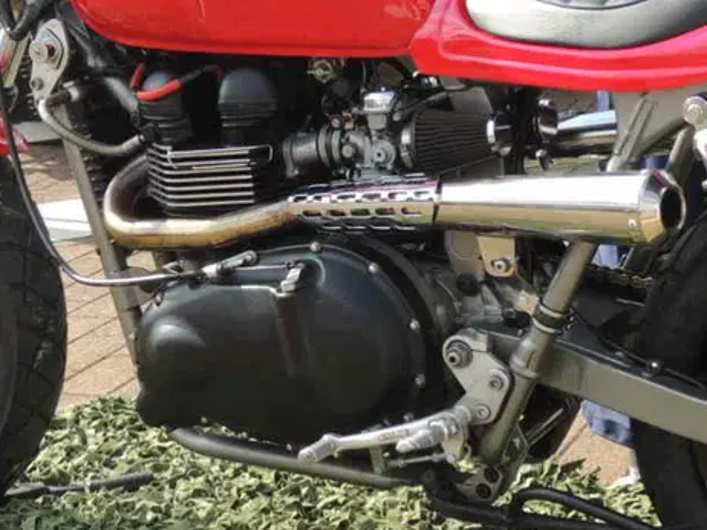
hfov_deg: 18.9
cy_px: 297
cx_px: 279
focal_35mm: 104
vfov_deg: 14.2
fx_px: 2123
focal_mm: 7.2
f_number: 3.3
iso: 100
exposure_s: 1/400
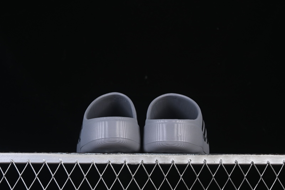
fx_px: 594
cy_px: 95
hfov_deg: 27.0
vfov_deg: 18.2
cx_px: 142
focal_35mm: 75
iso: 160
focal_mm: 50
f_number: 7.1
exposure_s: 1/80
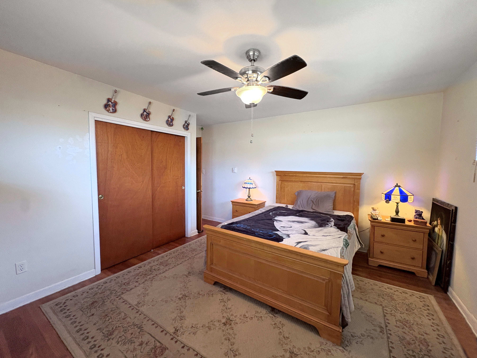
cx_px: 238
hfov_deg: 102.1
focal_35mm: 14
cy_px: 179
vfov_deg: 85.7
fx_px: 193
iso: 320
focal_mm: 2.22
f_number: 2.2
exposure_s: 1/60
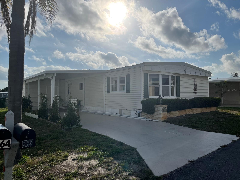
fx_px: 180
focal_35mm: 26
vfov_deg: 53.1
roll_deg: +0.6
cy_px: 90
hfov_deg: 67.3
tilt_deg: +0.8
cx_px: 120
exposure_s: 1/15152
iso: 50
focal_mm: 5.1
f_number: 1.6
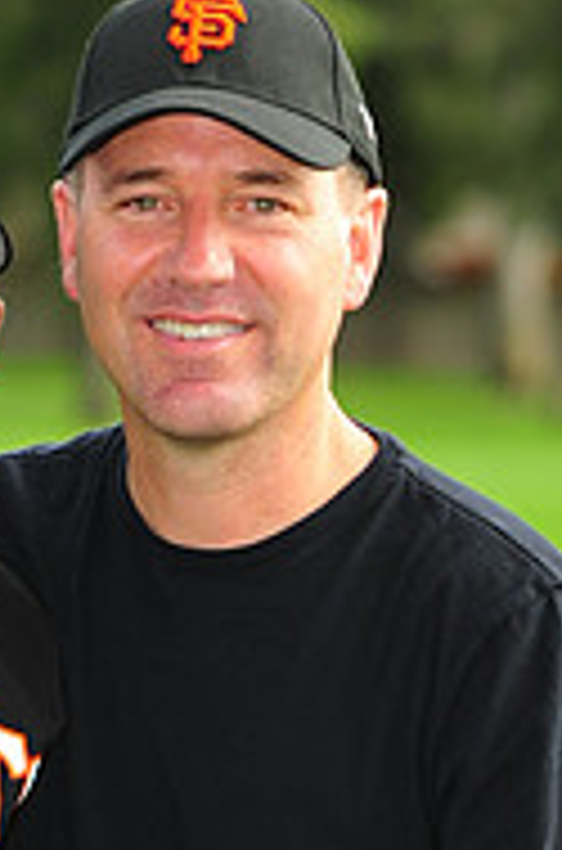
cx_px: 45
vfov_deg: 6.3
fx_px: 7605
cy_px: 1120
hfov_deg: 4.2
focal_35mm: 323
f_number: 4
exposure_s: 1/1250
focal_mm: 105
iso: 400
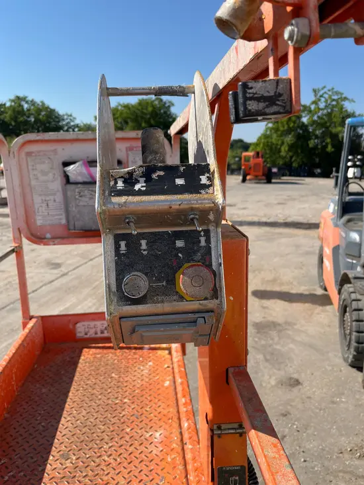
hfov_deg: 53.1
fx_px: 364
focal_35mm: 26
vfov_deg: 67.3
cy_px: 242
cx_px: 182
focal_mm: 5.1
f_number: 1.6
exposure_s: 1/2899
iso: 50
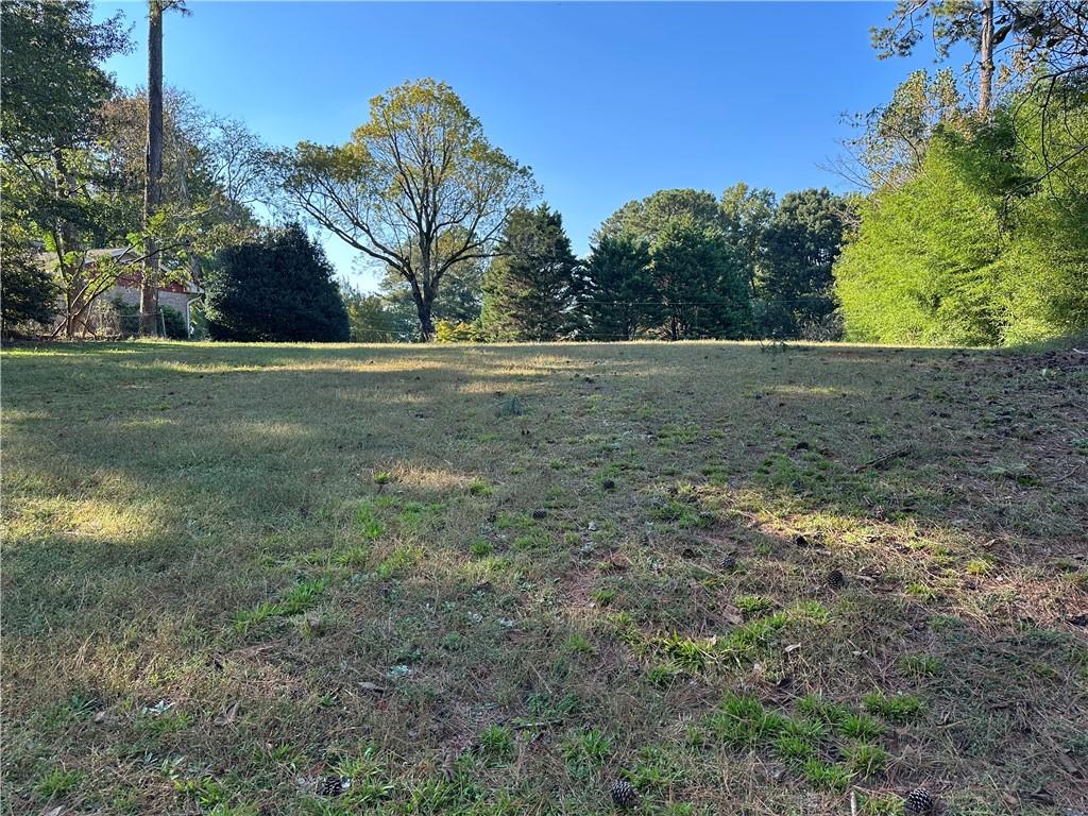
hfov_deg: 71.6
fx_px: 754
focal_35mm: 24
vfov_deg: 56.8
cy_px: 408
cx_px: 544
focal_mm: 6.86
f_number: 1.78
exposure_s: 1/699
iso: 80
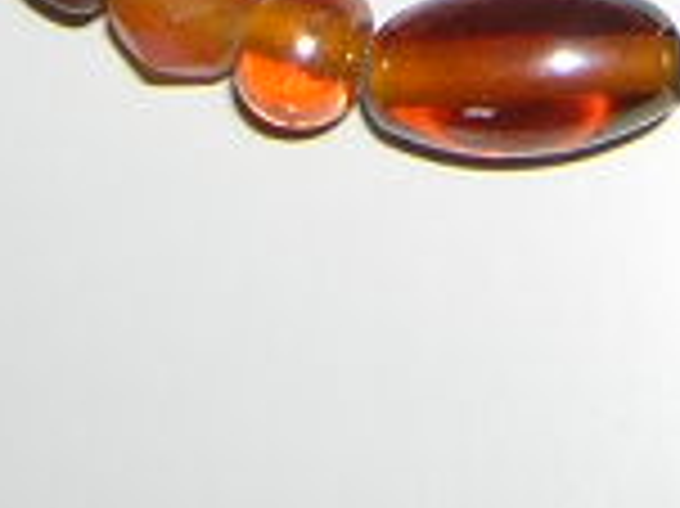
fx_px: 3003
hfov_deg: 12.9
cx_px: 554
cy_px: -463
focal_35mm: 153
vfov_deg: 9.2
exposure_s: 1/60.1
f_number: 5.2
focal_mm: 4.7
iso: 100
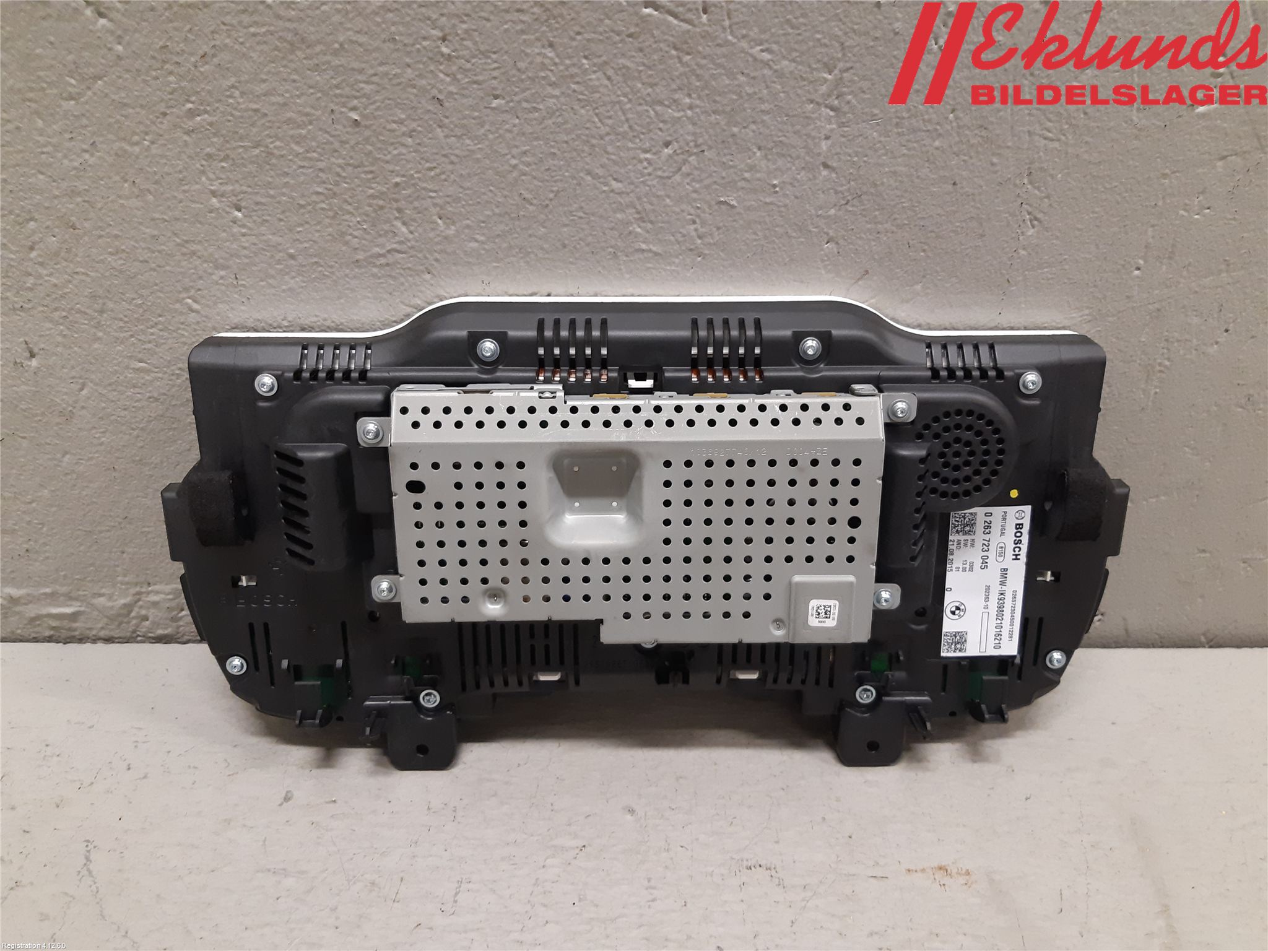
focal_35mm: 26
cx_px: 634
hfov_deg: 67.3
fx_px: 952
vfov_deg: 53.1
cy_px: 476
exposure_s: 1/50
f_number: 1.7
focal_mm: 3.93
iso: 200
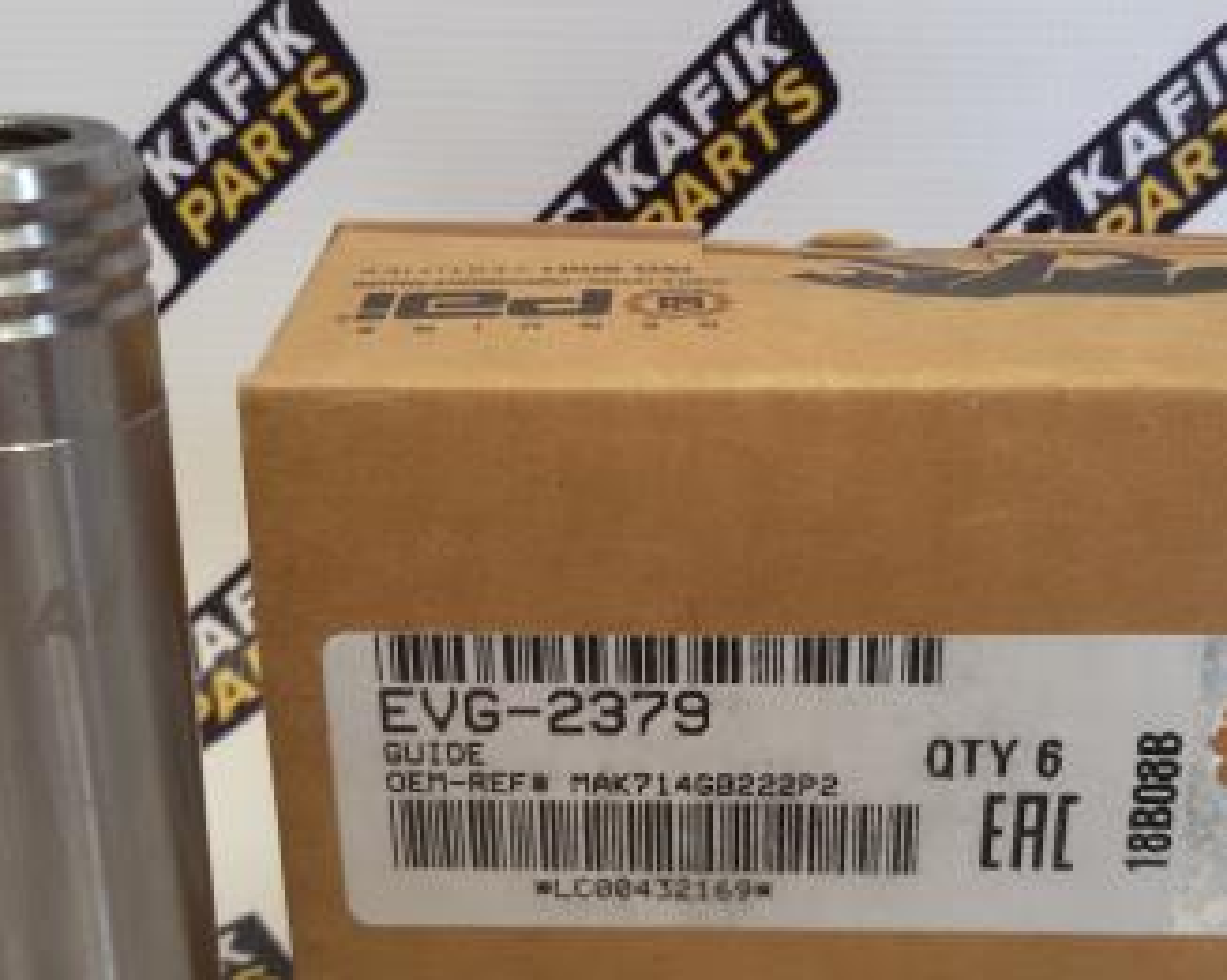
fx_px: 1814
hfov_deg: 37.4
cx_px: 645
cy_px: 629
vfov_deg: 30.1
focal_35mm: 50
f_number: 2.4
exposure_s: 1/33
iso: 40
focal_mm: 2.93
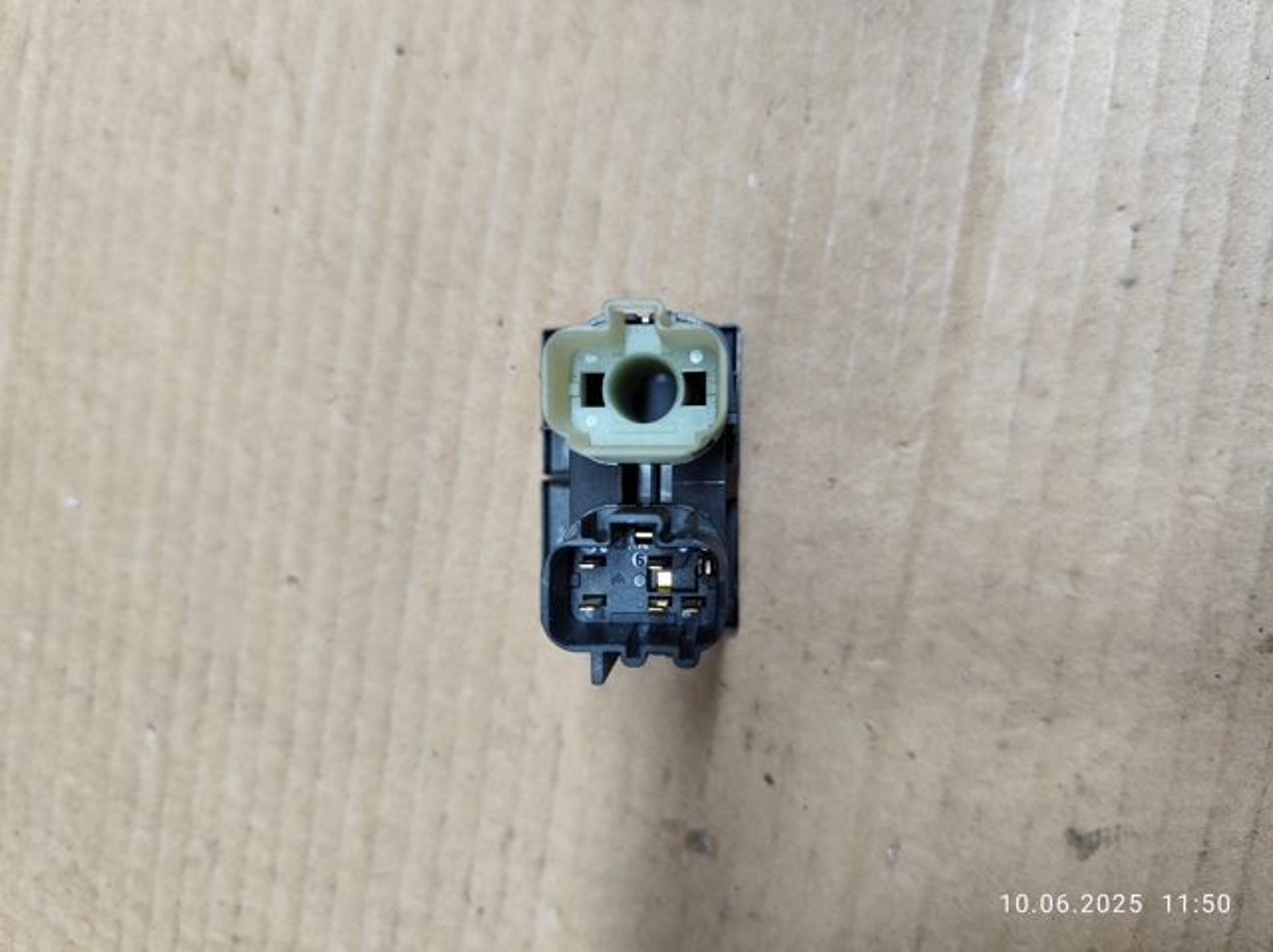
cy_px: 476
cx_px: 636
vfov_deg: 58.8
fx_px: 845
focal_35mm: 23
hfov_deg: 74.0
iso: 500
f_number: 1.65
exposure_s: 1/120
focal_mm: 6.19
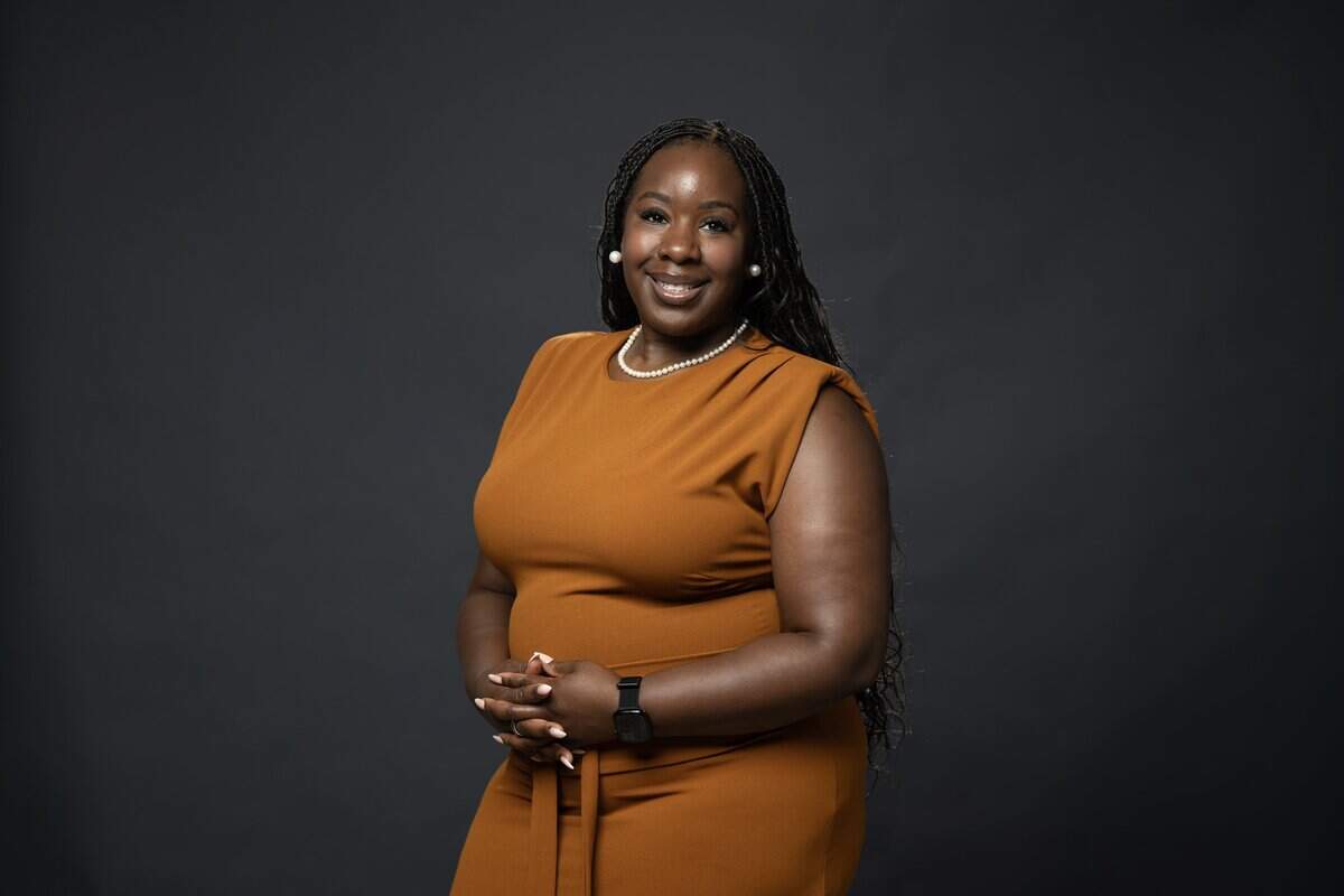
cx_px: 672
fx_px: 3397
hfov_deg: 22.4
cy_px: 448
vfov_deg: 15.0
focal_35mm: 91
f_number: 2.8
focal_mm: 91
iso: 32
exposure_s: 1/125
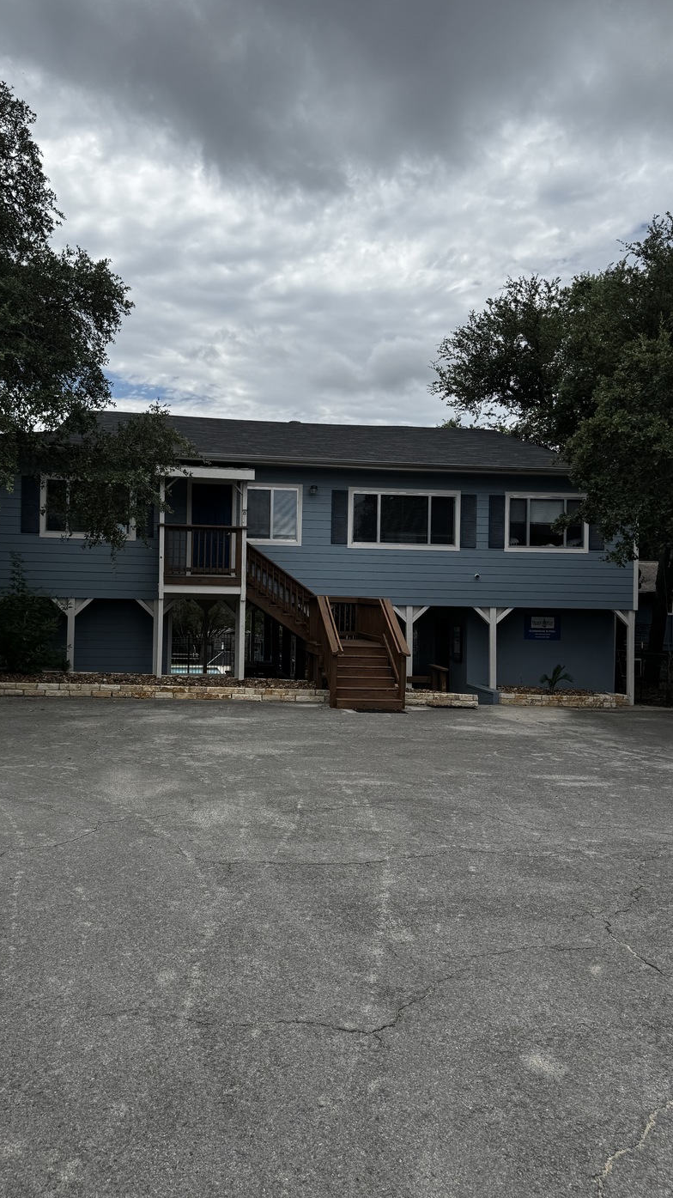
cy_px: 596
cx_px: 272
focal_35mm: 27
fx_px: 857
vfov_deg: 69.9
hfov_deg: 42.7
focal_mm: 6.76
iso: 80
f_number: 1.78
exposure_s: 1/7092
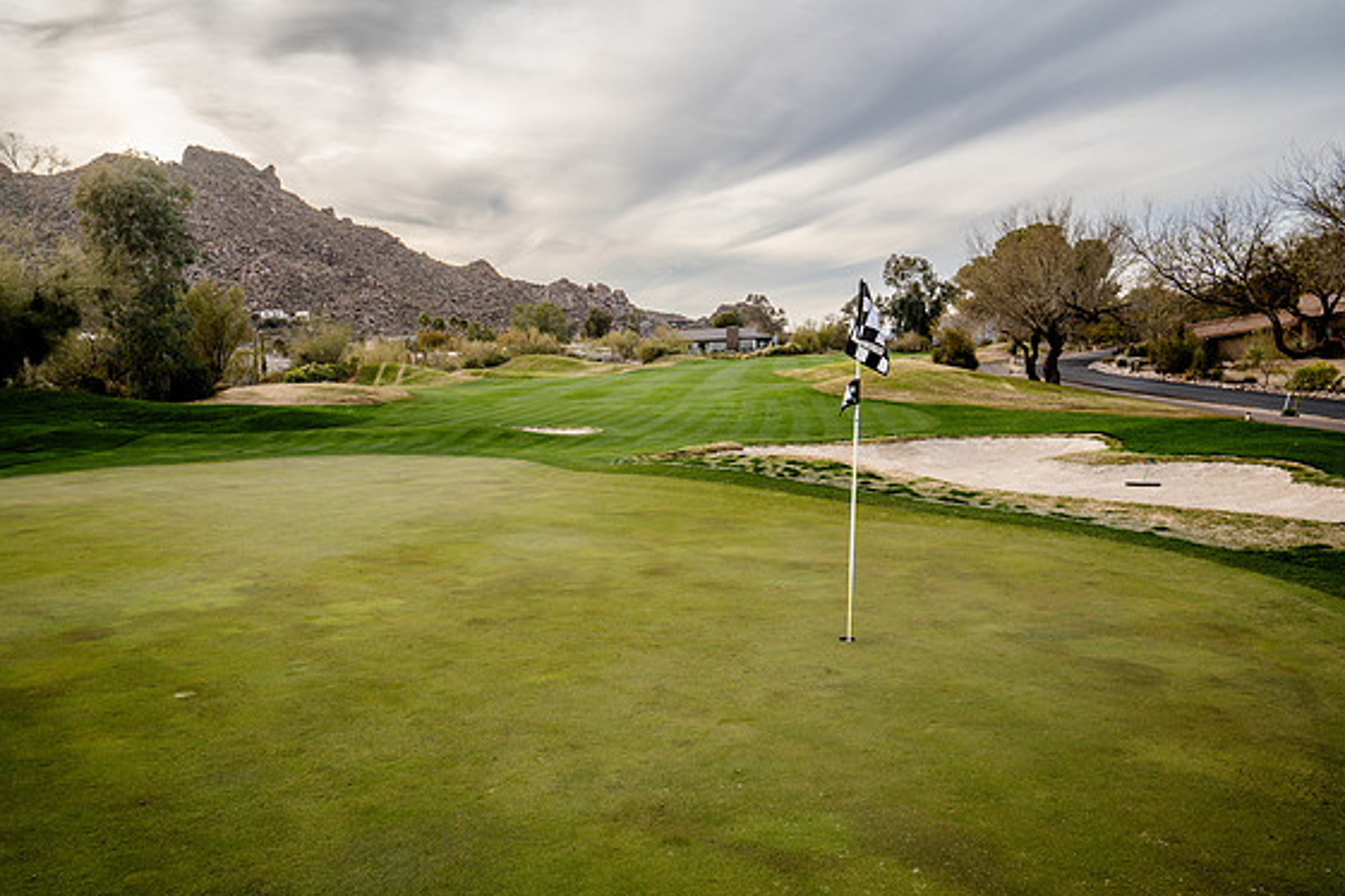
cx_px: 674
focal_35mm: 30
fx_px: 1121
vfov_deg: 43.6
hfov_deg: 61.9
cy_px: 447
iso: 160
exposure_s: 1/125
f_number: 8
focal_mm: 29
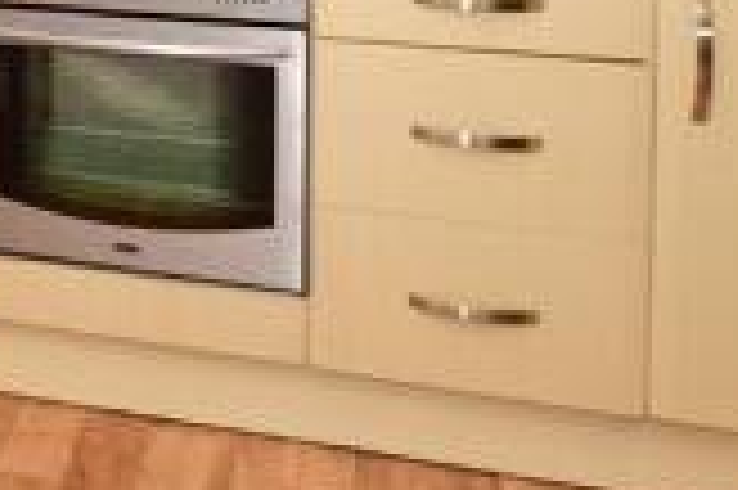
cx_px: -166
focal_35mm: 60
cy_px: -272
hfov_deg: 28.6
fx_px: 1229
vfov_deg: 19.3
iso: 400
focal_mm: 10
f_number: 7.1
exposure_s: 1/200
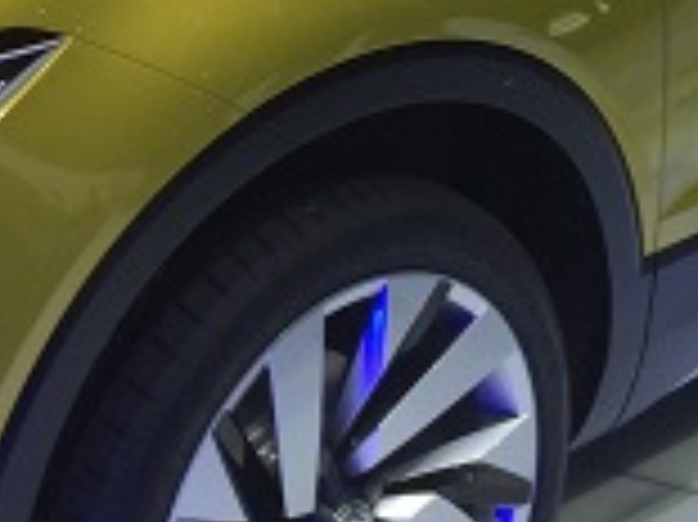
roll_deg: +0.7
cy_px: -58
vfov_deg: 11.7
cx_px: 275
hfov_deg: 15.8
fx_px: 2519
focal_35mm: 125
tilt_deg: -16.3
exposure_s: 1/304
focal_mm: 4.15
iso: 32
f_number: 2.2
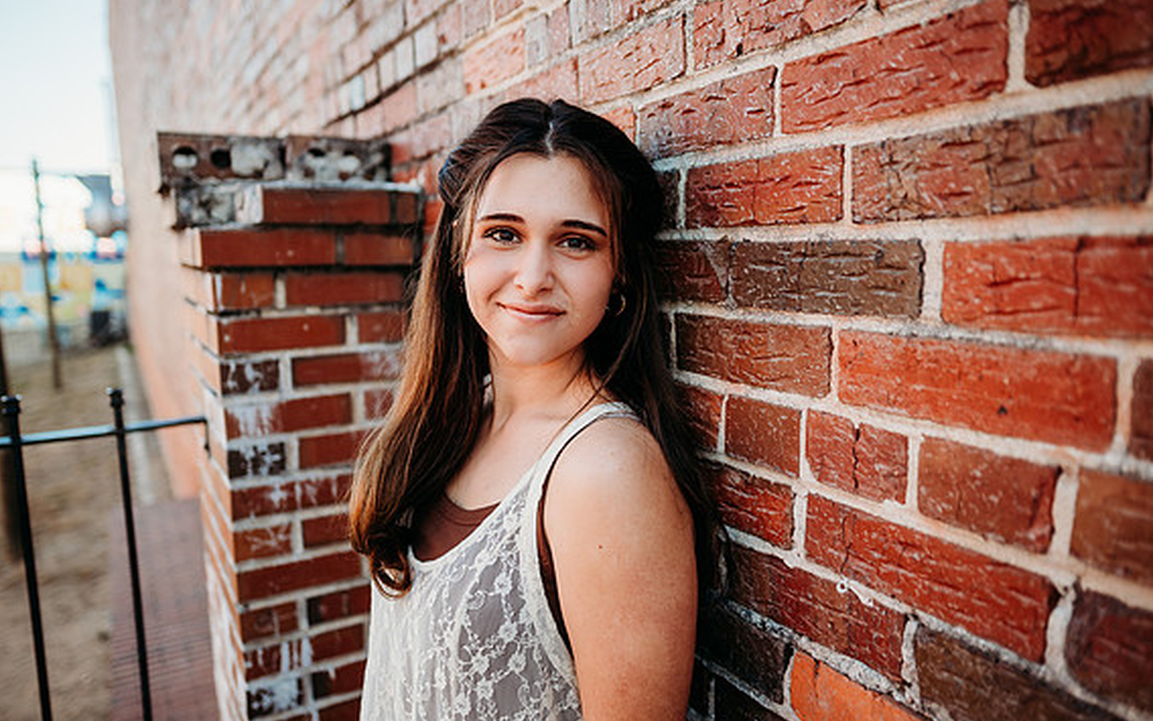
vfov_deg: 49.3
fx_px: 786
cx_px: 568
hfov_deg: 72.5
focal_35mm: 25
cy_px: 352
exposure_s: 1/400
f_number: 2.2
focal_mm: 24
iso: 100
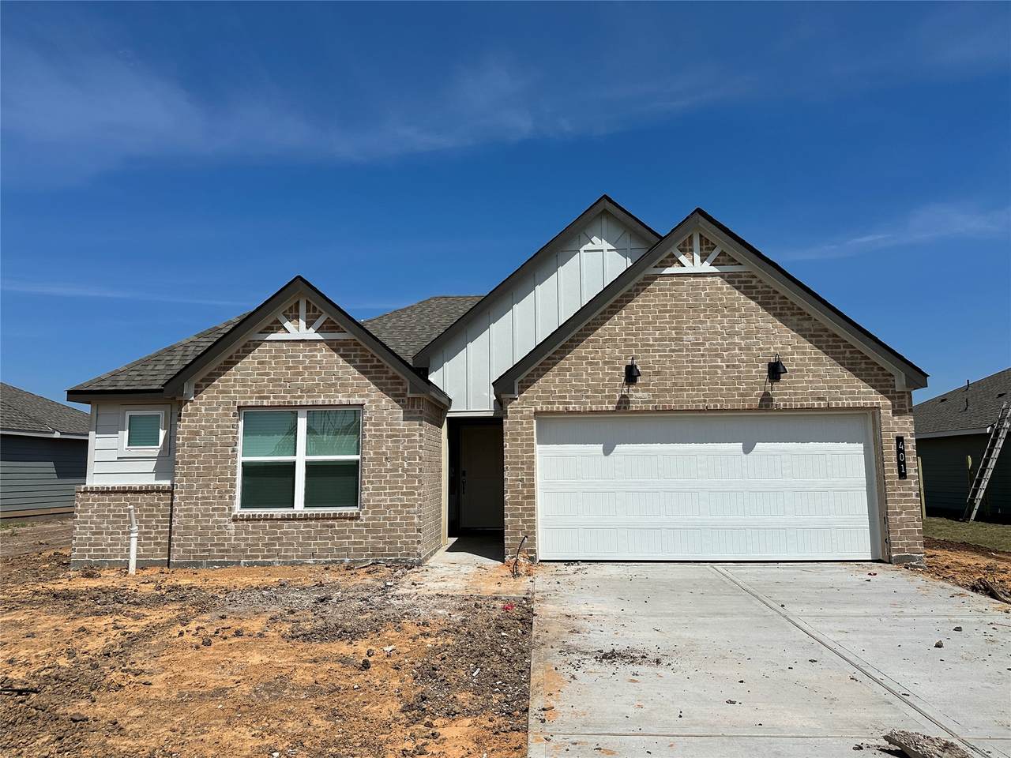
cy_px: 379
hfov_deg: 71.6
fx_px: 701
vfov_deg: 56.8
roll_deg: +0.8
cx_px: 506
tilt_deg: +7.2
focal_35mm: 24
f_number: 1.78
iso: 80
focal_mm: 6.86
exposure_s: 1/10753
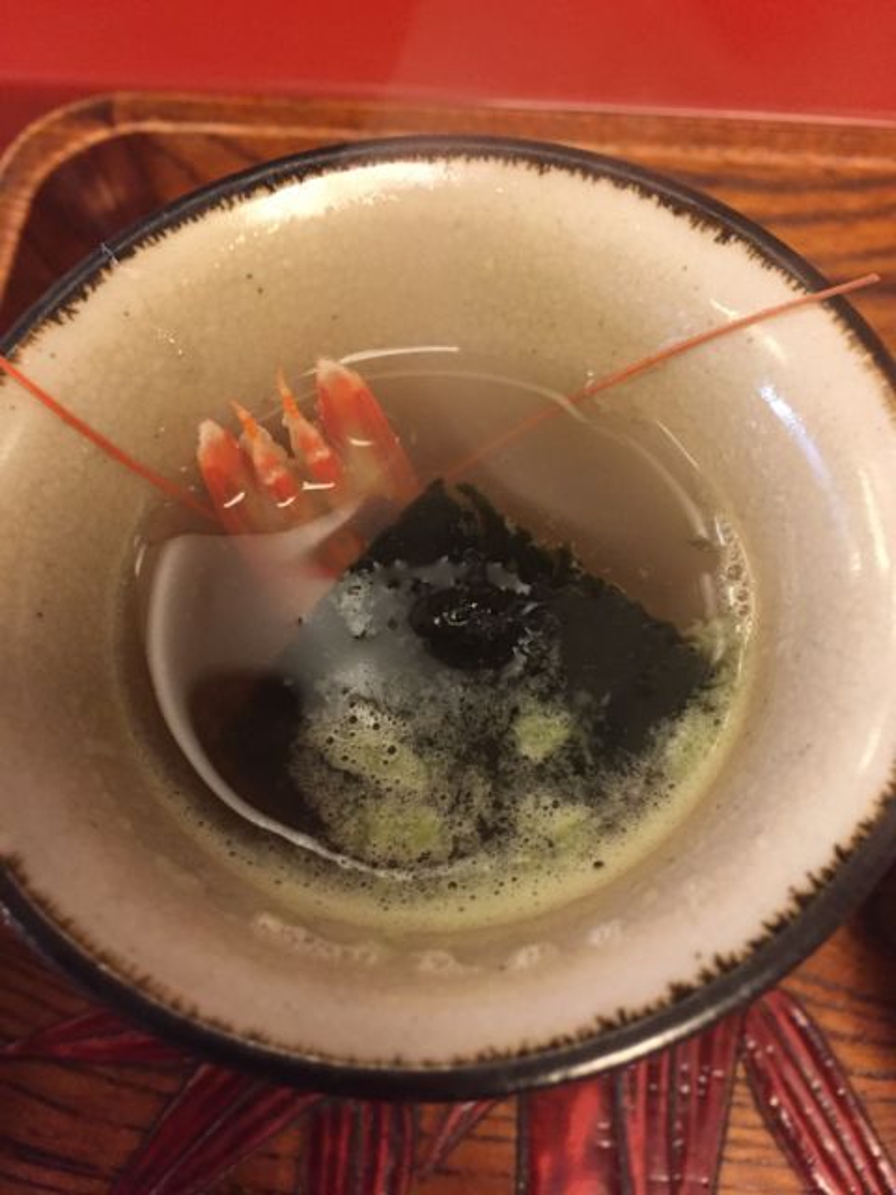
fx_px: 1001
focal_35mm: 29
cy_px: 598
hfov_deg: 48.2
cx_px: 448
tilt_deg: -64.9
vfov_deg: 61.7
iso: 250
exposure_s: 1/24
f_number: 2.2
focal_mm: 4.15
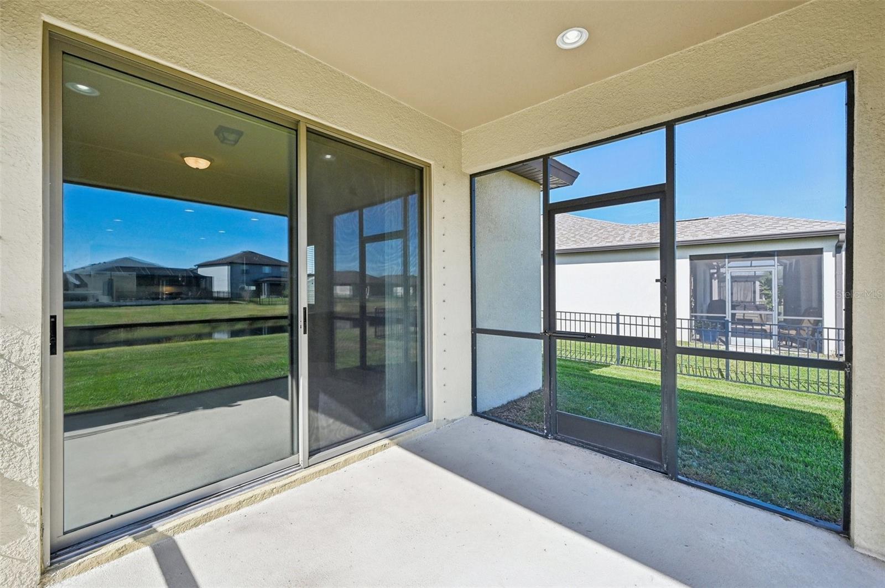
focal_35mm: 14
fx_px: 344
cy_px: 294
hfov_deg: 104.3
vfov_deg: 81.1
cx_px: 442
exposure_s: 1/500
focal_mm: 14
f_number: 8
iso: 400
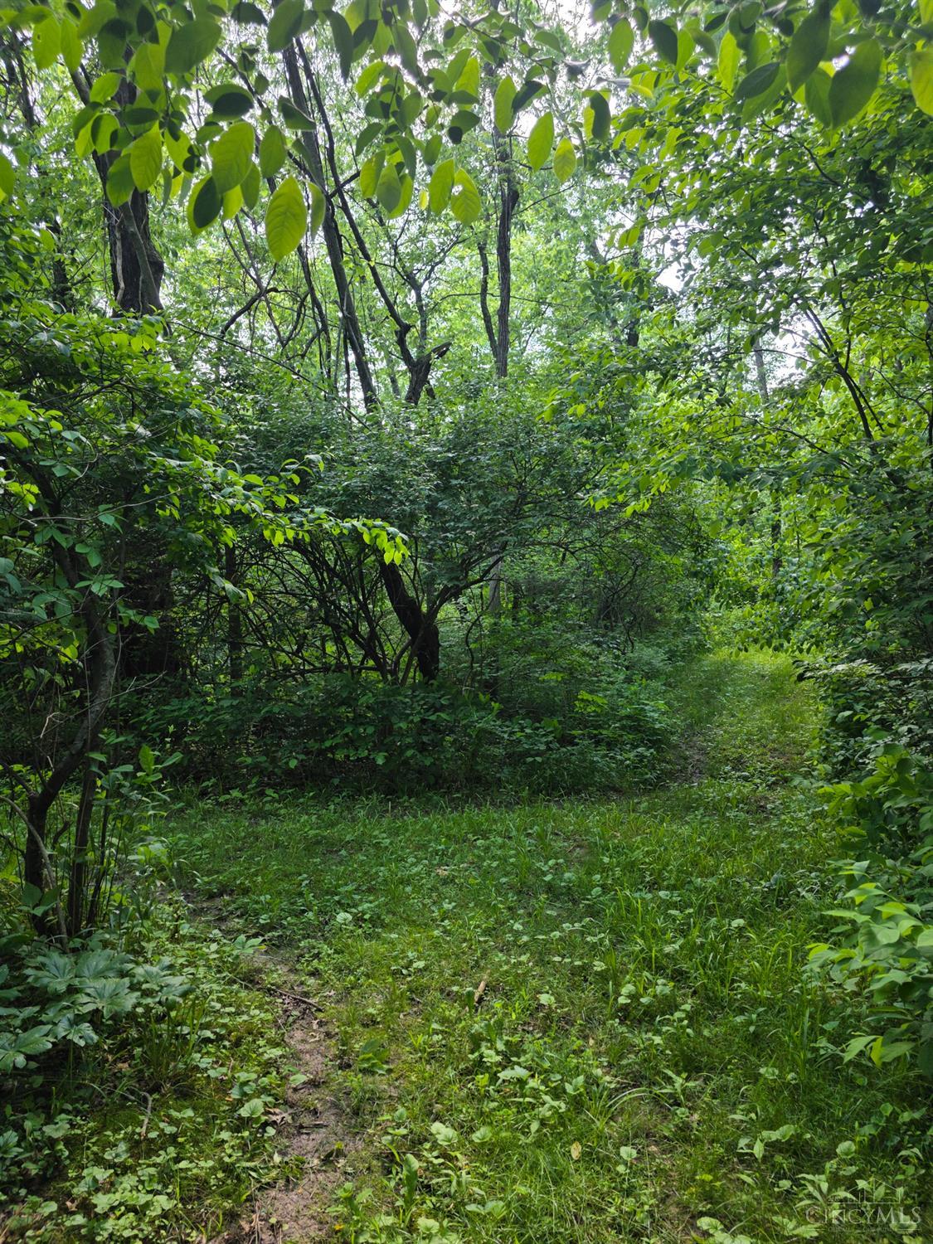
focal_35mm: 23
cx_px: 466
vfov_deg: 73.9
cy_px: 622
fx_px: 827
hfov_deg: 58.9
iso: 32
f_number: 1.7
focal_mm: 6.3
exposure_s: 1/180
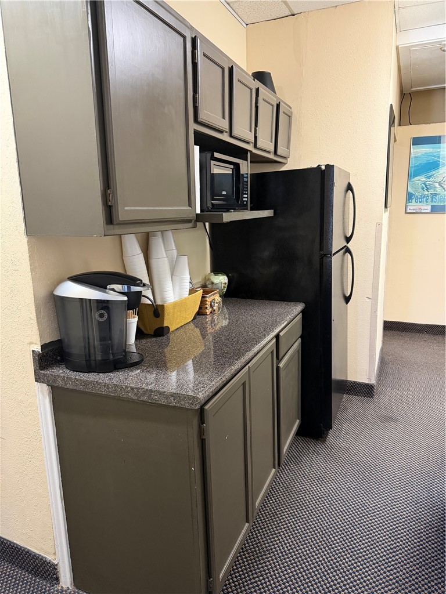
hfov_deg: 56.8
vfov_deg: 71.6
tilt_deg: -12.3
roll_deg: +1.9
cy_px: 297
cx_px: 223
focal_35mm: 24
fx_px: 412
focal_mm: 6.76
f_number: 1.78
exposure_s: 1/40
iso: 640
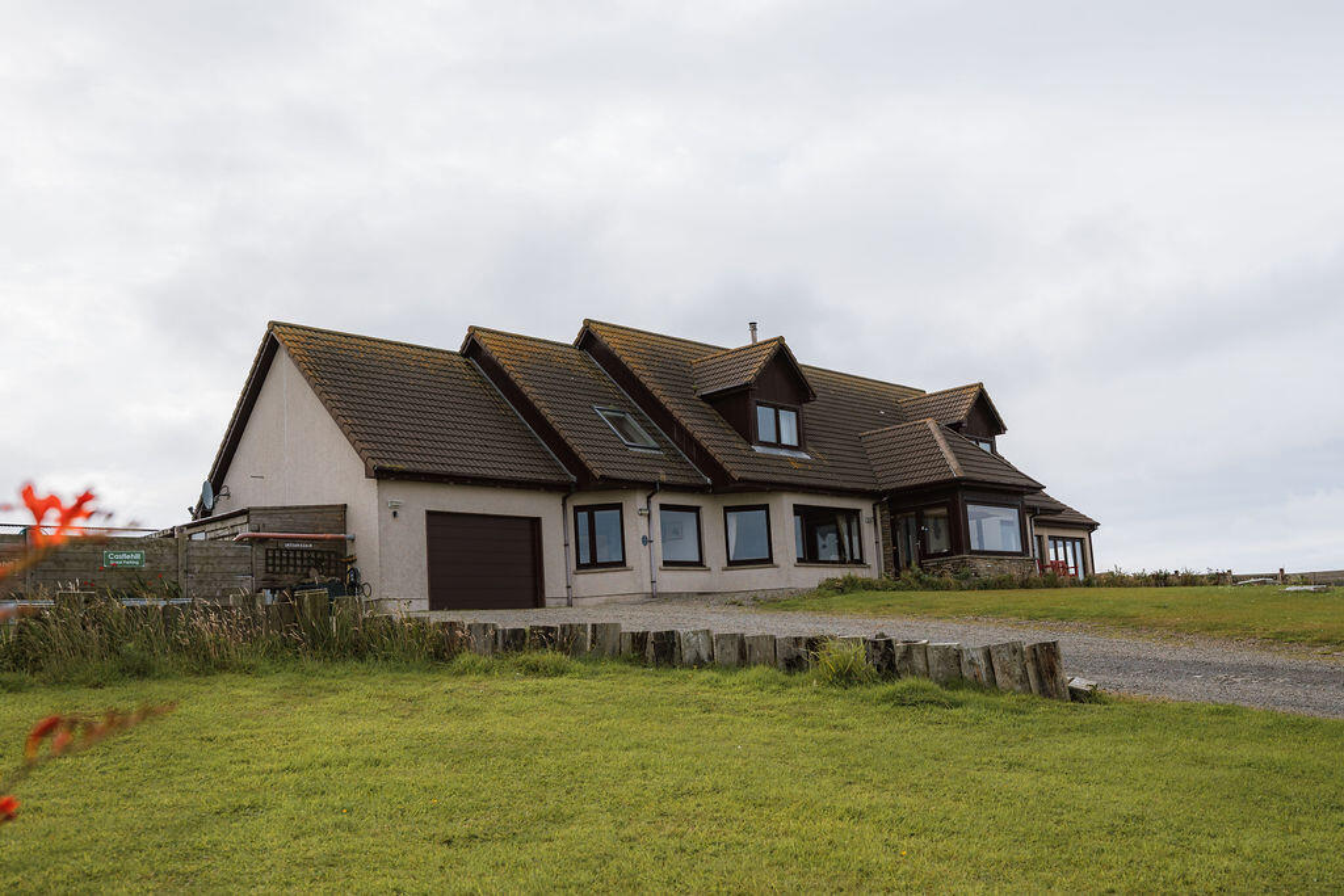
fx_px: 1272
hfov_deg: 55.6
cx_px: 745
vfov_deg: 38.8
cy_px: 500
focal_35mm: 34
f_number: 3.2
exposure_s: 1/1600
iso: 100
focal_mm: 24
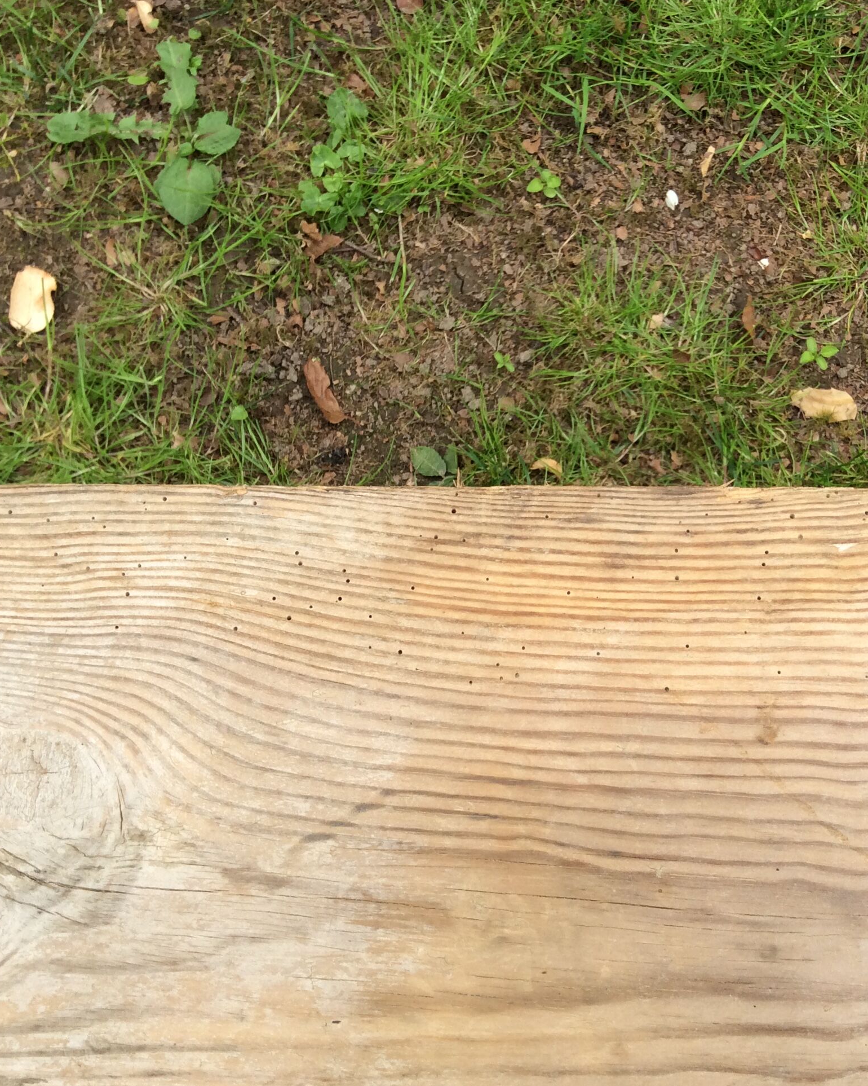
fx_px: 1349
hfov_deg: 35.5
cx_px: 534
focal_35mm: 42
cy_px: 543
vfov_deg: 43.8
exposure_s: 1/296
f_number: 2.4
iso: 32
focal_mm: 3.3
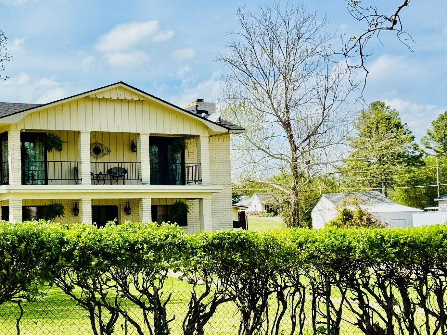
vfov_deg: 21.9
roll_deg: +1.9
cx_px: 161
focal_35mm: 67
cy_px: 162
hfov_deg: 28.8
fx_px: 865
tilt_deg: +5.9
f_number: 1.78
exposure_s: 1/6536
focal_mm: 6.76
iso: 64
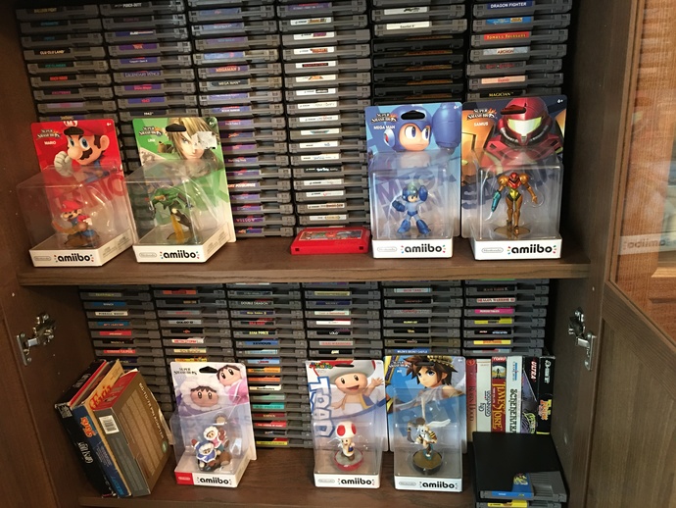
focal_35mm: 29
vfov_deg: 48.3
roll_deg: +3.3
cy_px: 254
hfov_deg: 61.6
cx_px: 338
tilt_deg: -20.1
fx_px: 567
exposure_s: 1/4
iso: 64
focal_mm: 4.15
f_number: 2.2
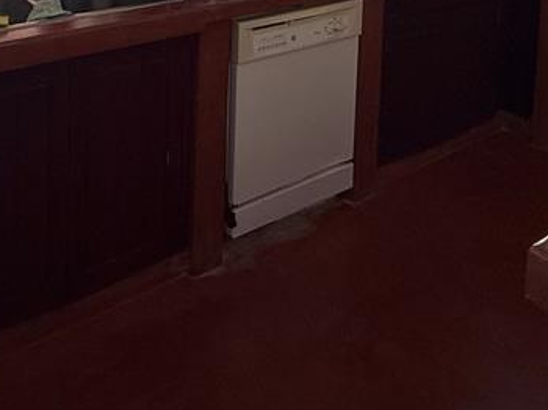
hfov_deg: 45.1
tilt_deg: -3.8
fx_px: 649
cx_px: 178
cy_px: -136
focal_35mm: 41
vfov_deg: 28.3
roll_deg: -1.4
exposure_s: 1/99
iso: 125
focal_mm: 2.22
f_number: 2.2
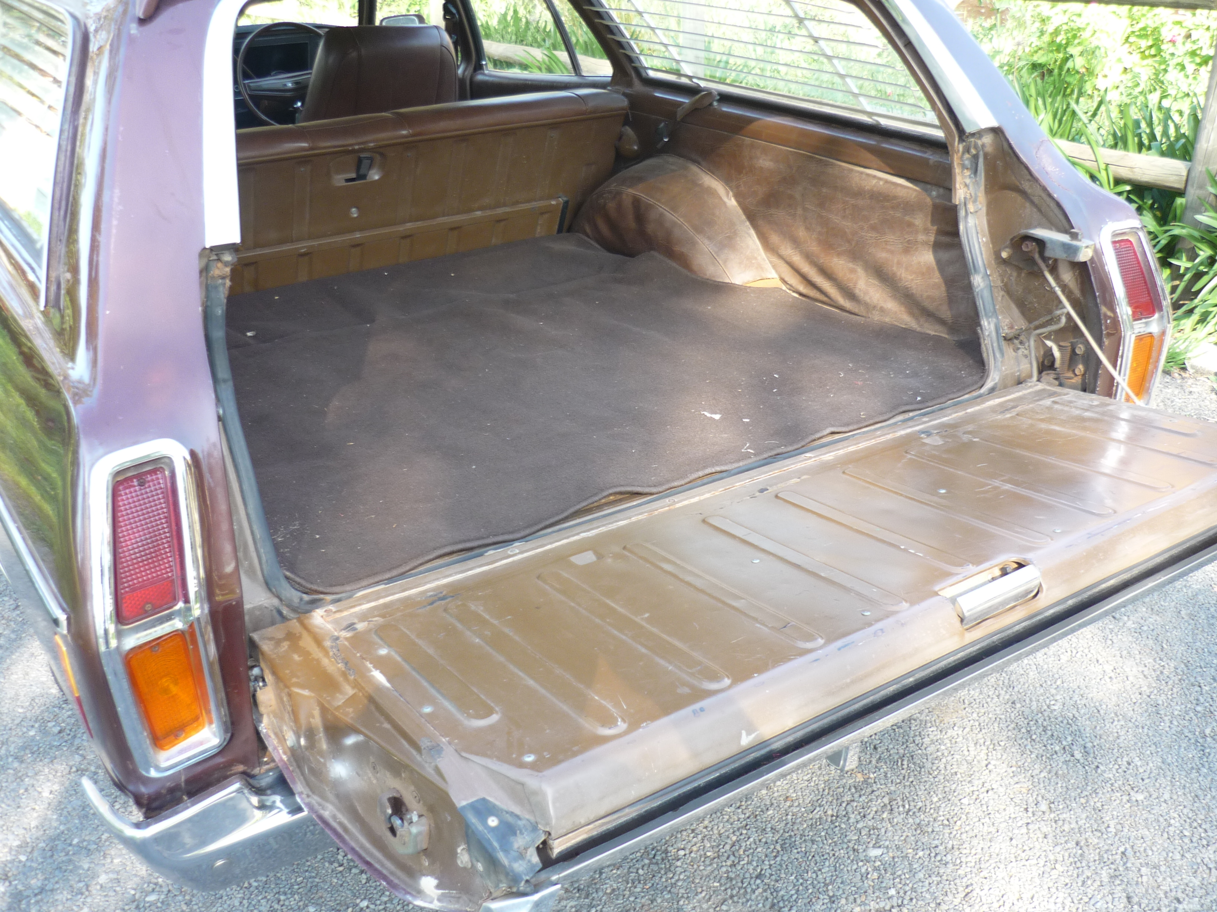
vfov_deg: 42.9
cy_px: 456
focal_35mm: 33
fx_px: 1160
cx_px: 608
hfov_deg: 55.4
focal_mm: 5.5
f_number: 2.8
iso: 100
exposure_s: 1/60
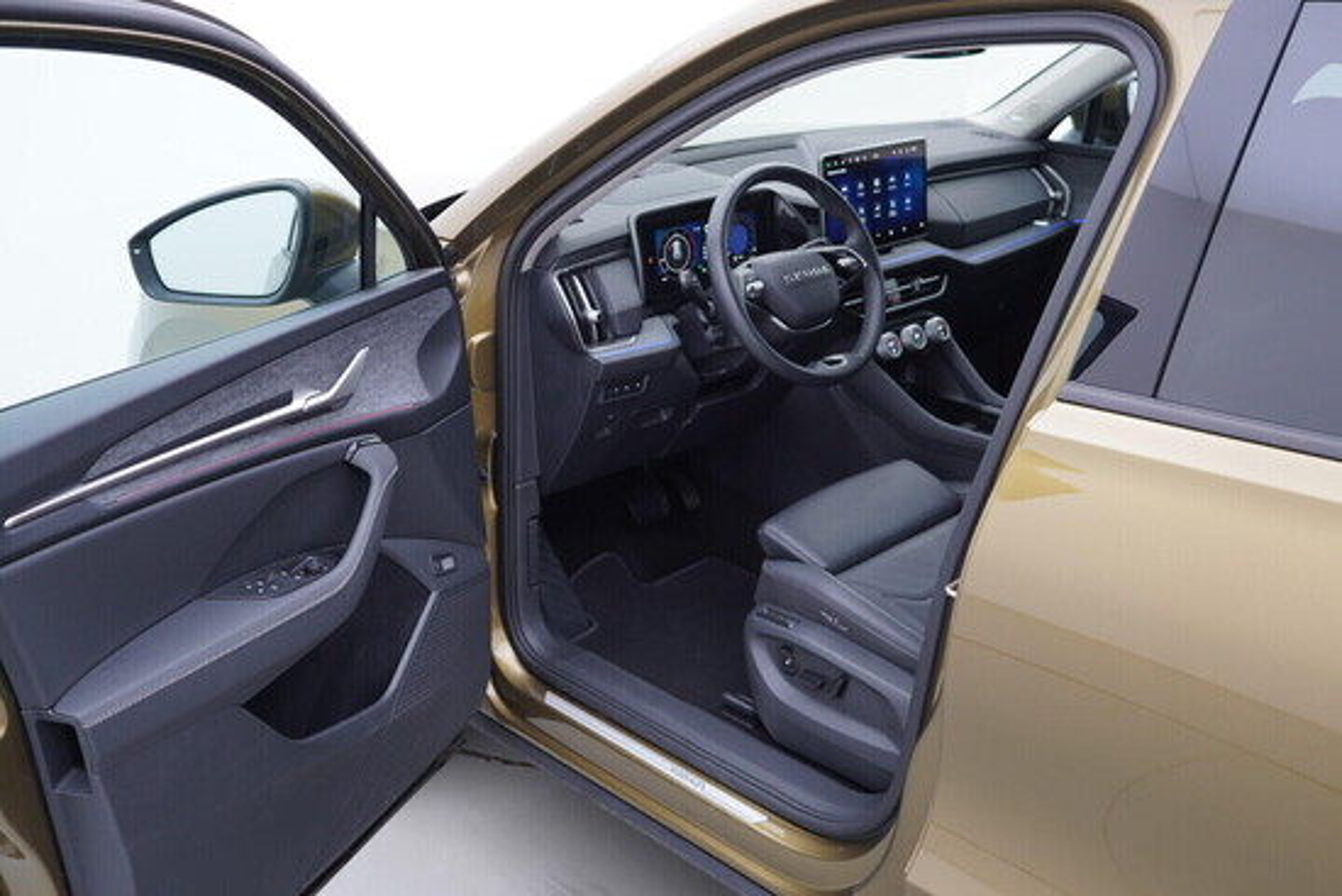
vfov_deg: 36.9
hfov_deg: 53.1
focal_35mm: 36
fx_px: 1342
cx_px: 671
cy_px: 448
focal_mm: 24
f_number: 2.8
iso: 125
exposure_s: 1/40
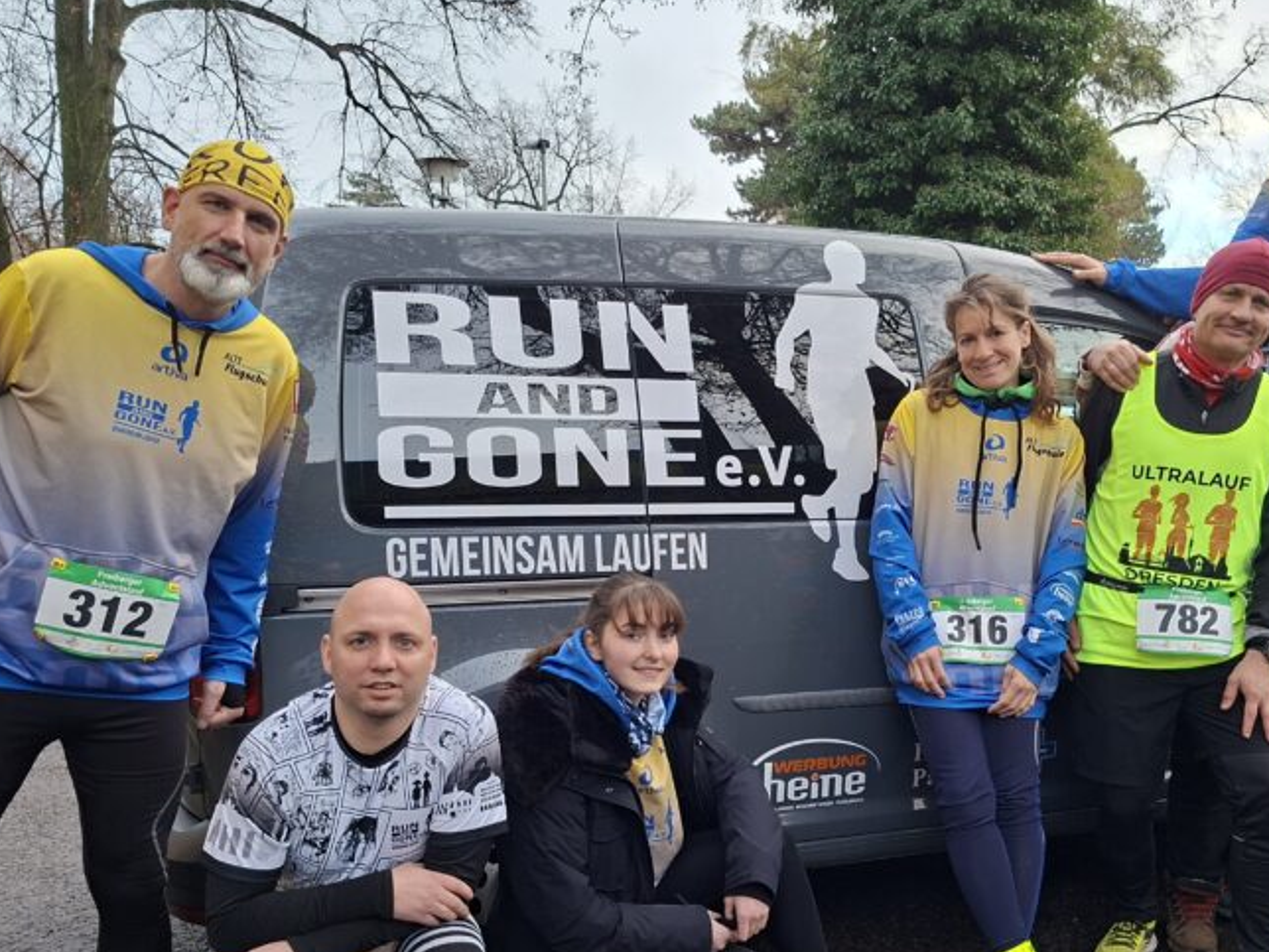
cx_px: 745
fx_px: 1283
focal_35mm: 35
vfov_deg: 40.3
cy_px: 620
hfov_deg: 52.4
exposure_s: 1/100
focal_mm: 5.54
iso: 50
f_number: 1.8
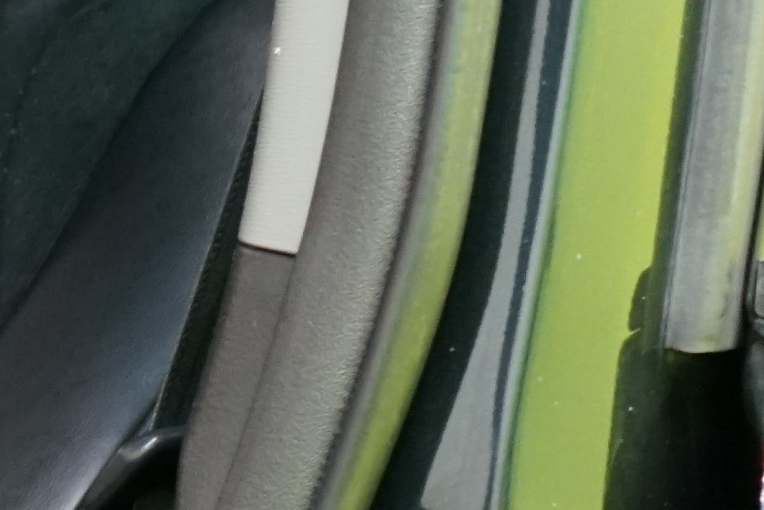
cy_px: 983
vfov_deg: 8.4
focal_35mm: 156
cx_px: -1111
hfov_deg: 11.0
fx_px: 3310
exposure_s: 1/30
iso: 1600
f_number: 3.5
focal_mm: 28
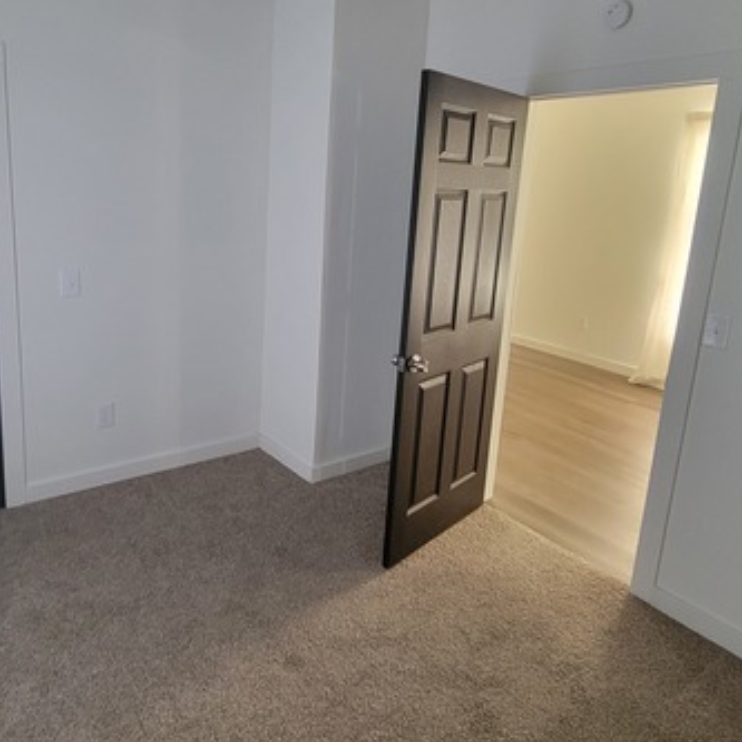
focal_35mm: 23
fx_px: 558
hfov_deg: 66.8
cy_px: 313
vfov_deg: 66.9
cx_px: 312
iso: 500
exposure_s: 1/30
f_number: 2.2
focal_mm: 2.2
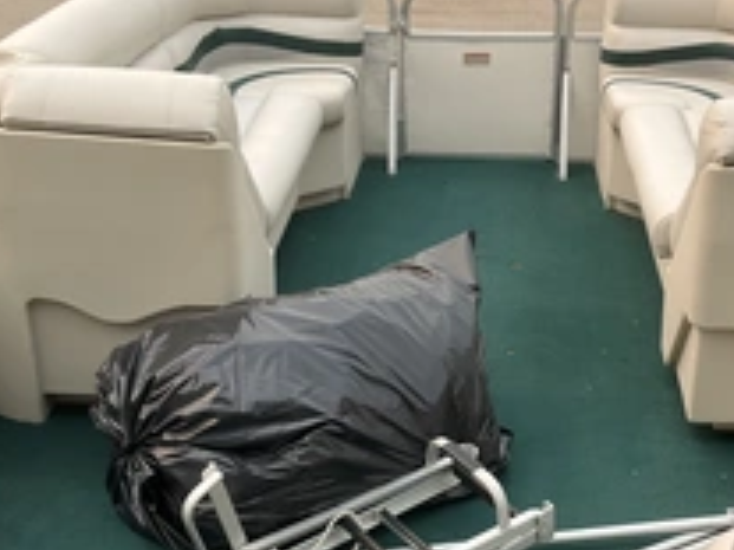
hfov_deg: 34.1
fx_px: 1187
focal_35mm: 56
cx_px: 472
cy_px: 355
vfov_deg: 26.0
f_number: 1.8
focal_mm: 3
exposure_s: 1/804
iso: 25
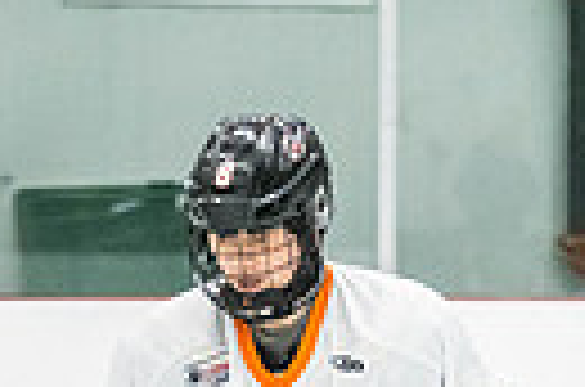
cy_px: 889
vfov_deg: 2.2
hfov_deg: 3.3
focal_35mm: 611
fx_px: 9905
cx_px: -952
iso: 1800
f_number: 2.8
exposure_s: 1/640
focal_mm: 105
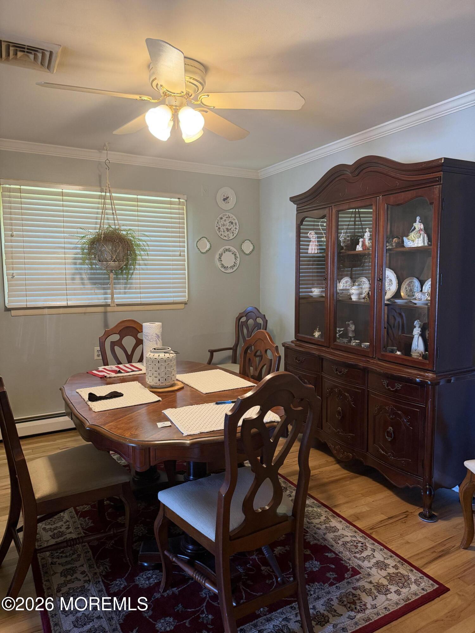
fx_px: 439
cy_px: 316
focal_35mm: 24
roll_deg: -0.5
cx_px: 238
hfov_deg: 56.8
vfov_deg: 71.6
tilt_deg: -5.6
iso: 320
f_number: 1.78
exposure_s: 1/60
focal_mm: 6.76
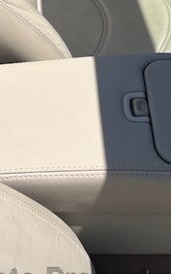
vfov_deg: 19.5
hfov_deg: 13.1
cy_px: -60
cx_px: 64
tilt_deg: -36.4
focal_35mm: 100
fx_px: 746
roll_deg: +2.6
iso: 50
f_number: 1.5
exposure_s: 1/4115
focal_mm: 5.7
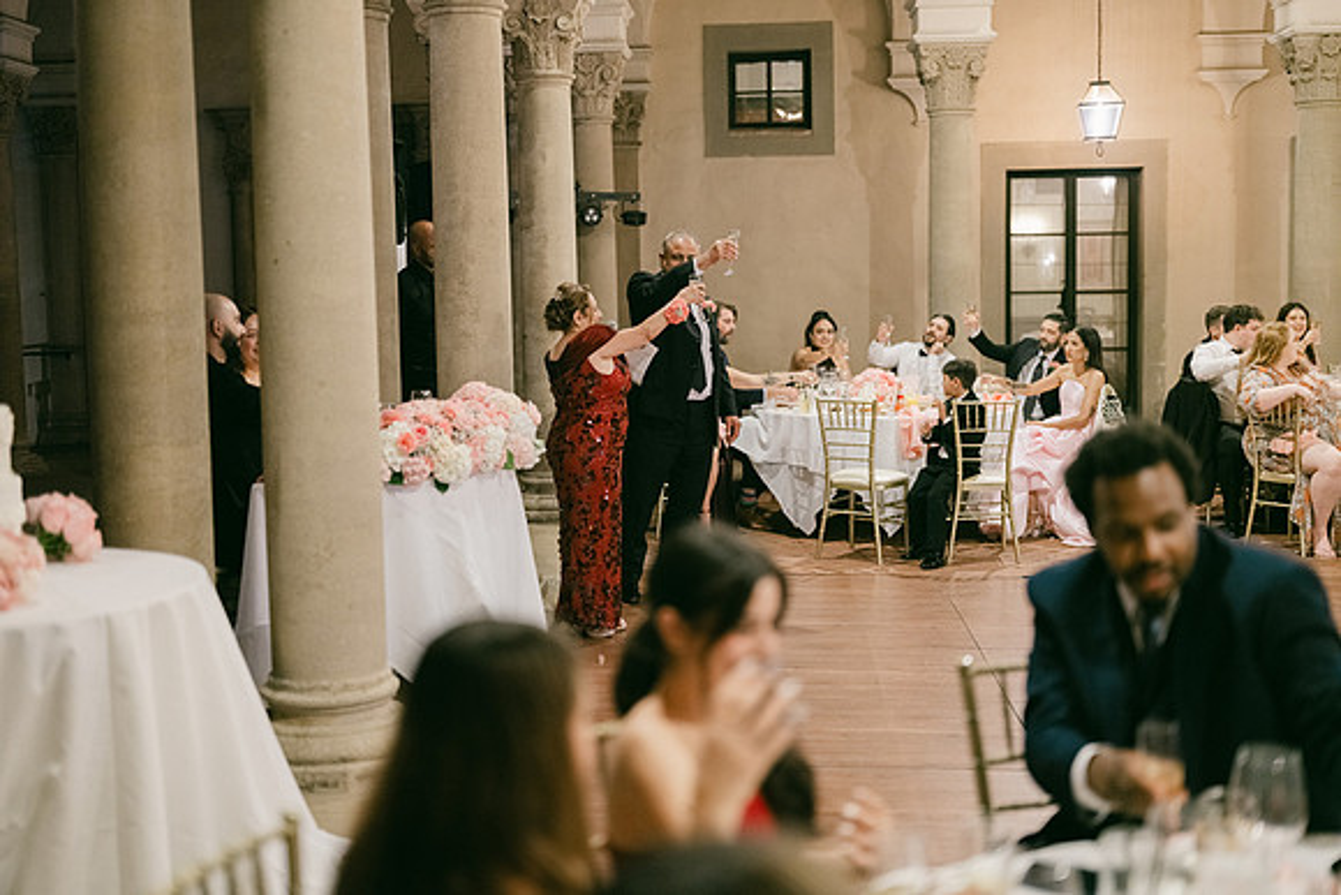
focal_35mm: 46
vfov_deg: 29.4
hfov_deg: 42.9
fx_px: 1705
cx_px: 670
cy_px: 448
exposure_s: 1/125
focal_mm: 55
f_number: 1.7
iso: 4000
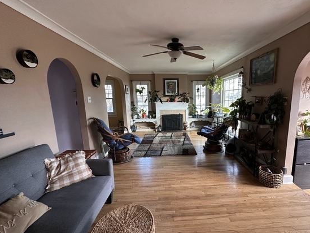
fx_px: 152
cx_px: 183
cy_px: 122
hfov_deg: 90.1
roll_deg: +1.4
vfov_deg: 74.7
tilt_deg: -9.9
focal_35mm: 17
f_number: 2.2
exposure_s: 1/77
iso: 320
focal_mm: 2.22
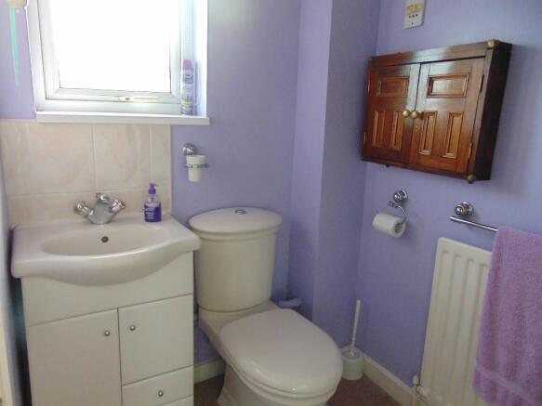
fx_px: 391
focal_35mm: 25
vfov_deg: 54.9
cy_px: 203
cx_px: 271
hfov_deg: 69.4
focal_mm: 4.5
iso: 160
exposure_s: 1/30
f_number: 3
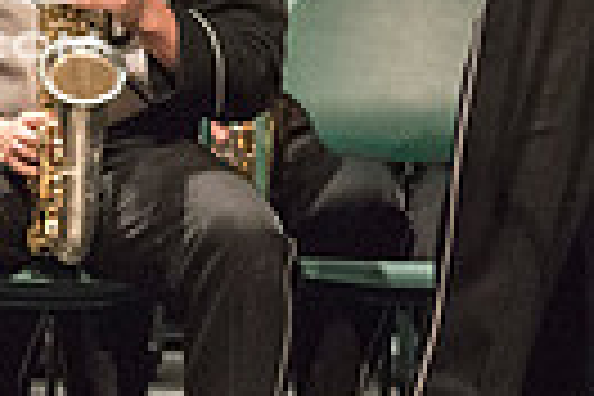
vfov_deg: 1.0
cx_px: -212
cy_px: -115
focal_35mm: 1319
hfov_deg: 1.6
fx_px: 21762
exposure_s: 1/500
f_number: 2.8
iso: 4000
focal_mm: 300
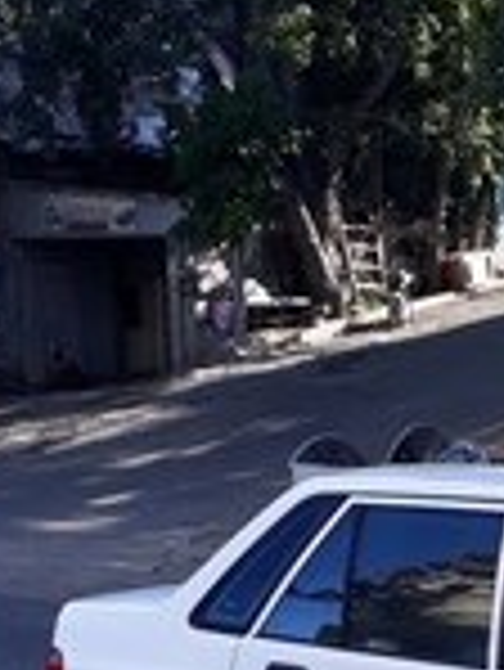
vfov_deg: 19.7
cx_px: 558
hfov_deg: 16.0
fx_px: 1745
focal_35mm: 90
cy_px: 913
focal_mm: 3.6
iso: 40
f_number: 1.9
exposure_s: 1/337
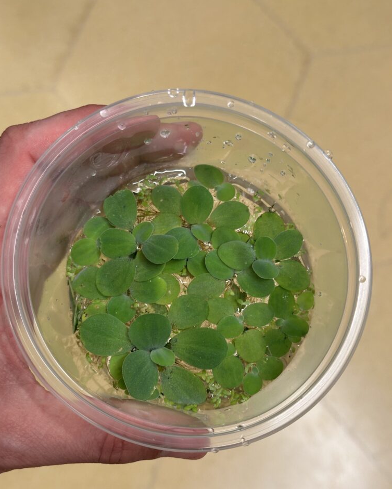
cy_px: 265
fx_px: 739
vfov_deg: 36.6
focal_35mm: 51
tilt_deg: -71.3
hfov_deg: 29.7
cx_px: 197
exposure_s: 1/50
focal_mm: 6.86
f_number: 1.78
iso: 64
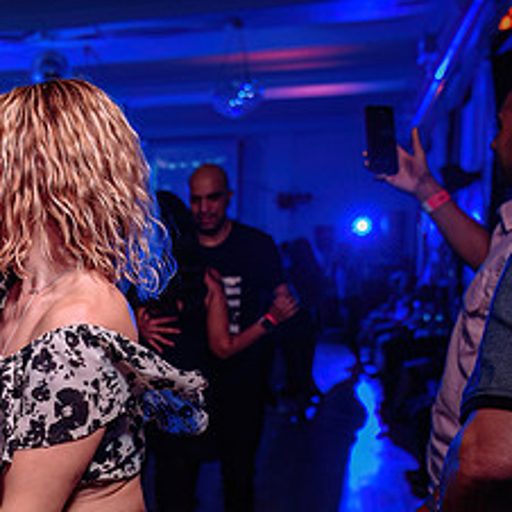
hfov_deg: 29.1
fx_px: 937
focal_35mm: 56
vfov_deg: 30.1
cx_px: 32
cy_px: 377
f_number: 3.2
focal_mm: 24
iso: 800
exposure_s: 1/60
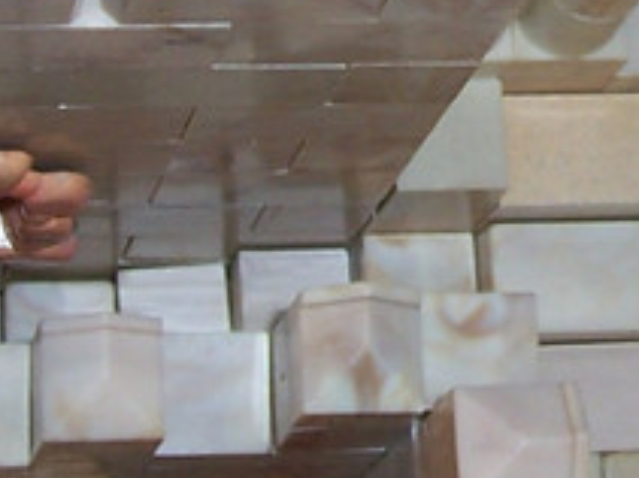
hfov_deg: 11.4
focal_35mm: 172
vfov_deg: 8.4
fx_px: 3173
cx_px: 644
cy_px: -236
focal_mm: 5.6
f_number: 2.7
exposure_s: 1/60
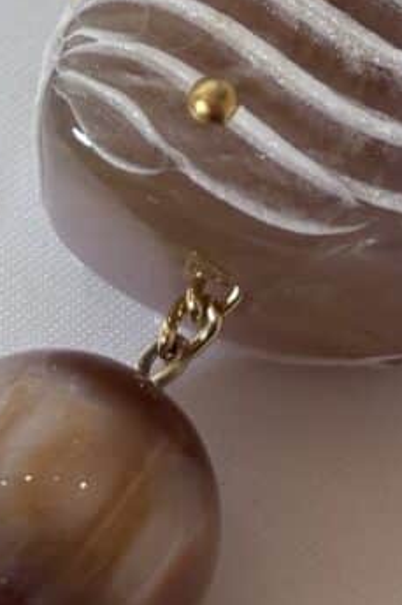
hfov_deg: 8.5
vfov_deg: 12.4
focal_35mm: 161
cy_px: -176
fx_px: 2699
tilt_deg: -60.3
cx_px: 112
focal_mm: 5.96
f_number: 1.6
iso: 40
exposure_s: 1/100
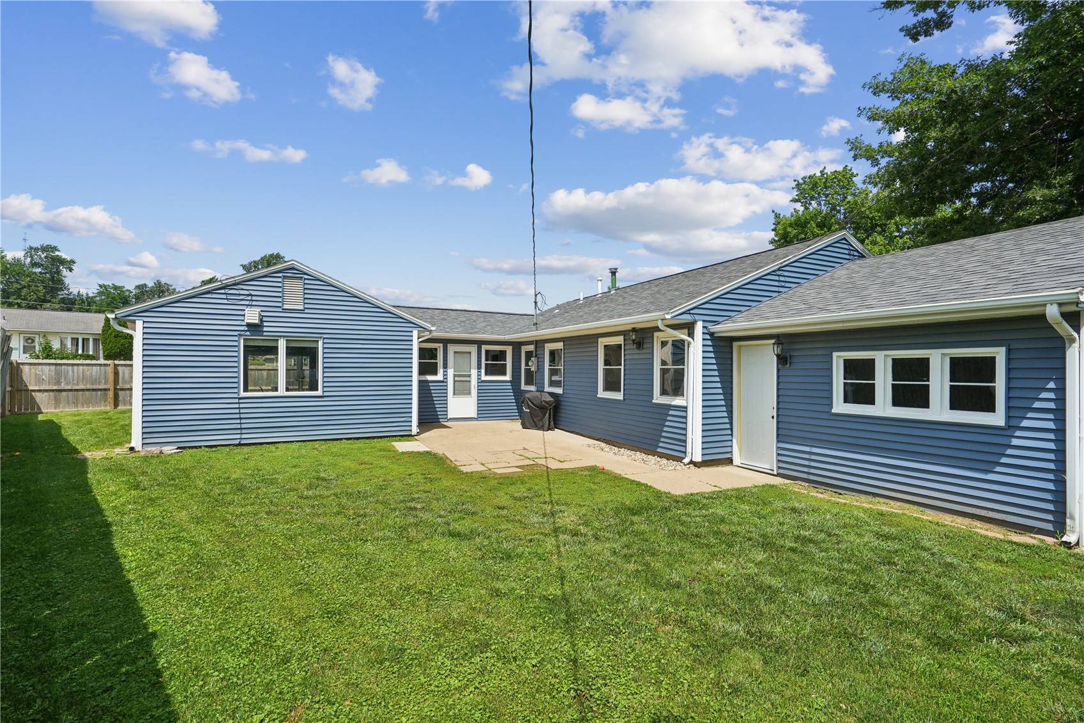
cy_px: 362
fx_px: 482
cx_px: 542
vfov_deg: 73.7
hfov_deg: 96.7
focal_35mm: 16
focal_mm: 16
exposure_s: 1/800
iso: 400
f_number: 10
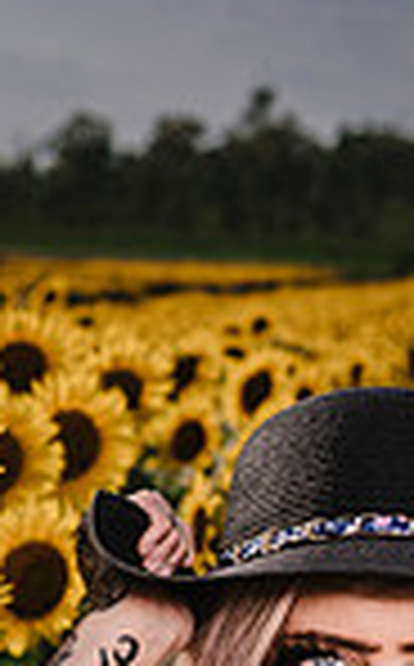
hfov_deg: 6.4
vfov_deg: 10.4
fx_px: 3625
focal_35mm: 200
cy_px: 677
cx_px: -328
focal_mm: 50
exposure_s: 1/200
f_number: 5
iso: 64
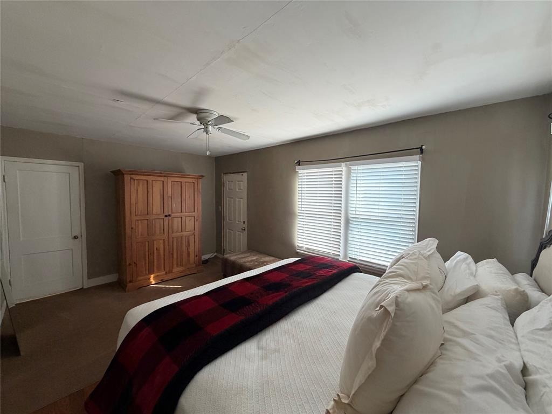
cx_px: 276
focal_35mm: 14
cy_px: 207
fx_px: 223
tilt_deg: -4.2
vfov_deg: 85.7
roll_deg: +0.1
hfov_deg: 102.1
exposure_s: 1/101
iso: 320
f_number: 2.2
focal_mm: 2.22
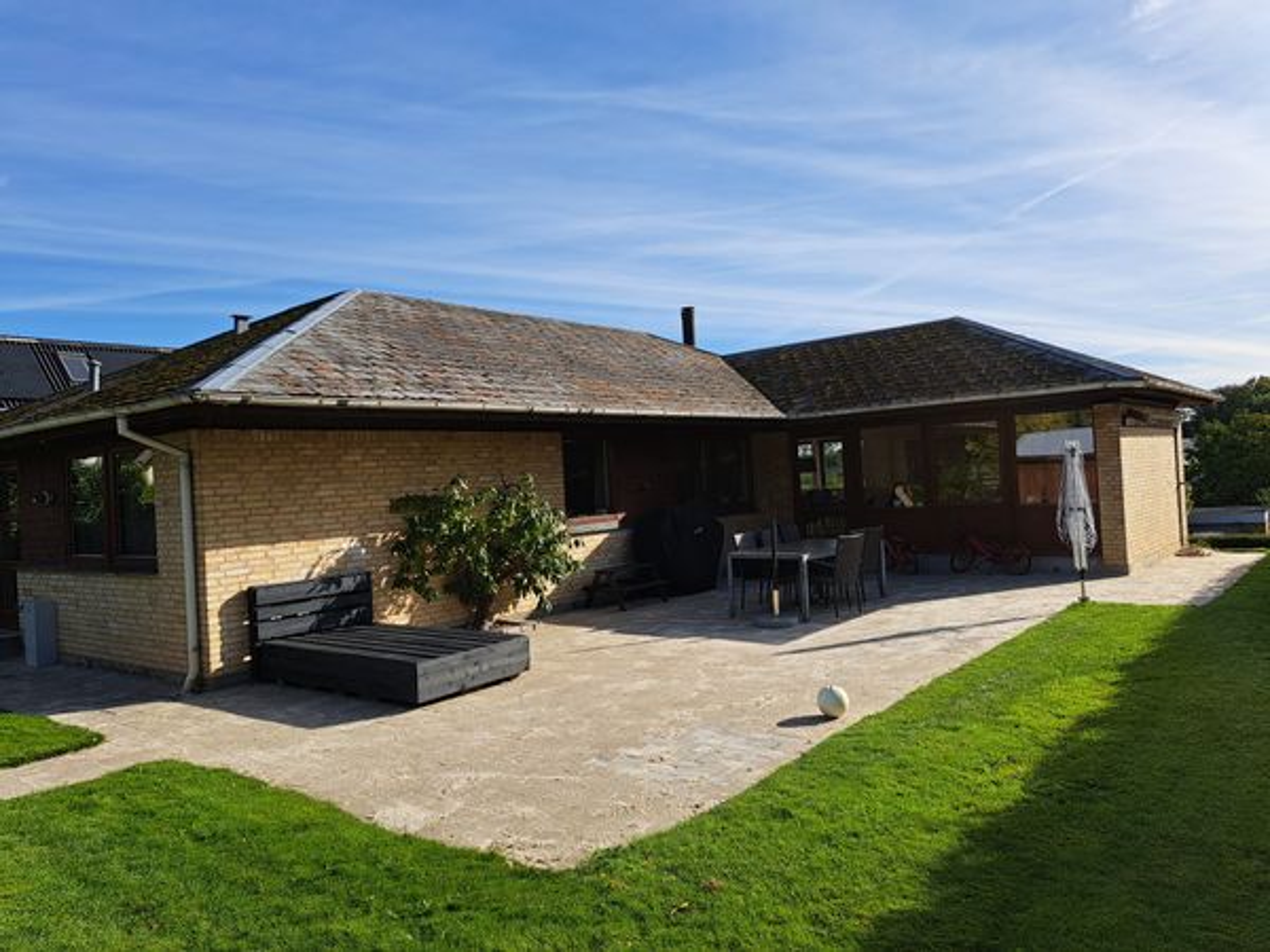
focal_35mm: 24
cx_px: 635
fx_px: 881
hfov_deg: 71.6
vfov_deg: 56.8
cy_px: 476
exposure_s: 1/1287
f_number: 1.8
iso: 50
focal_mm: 5.23
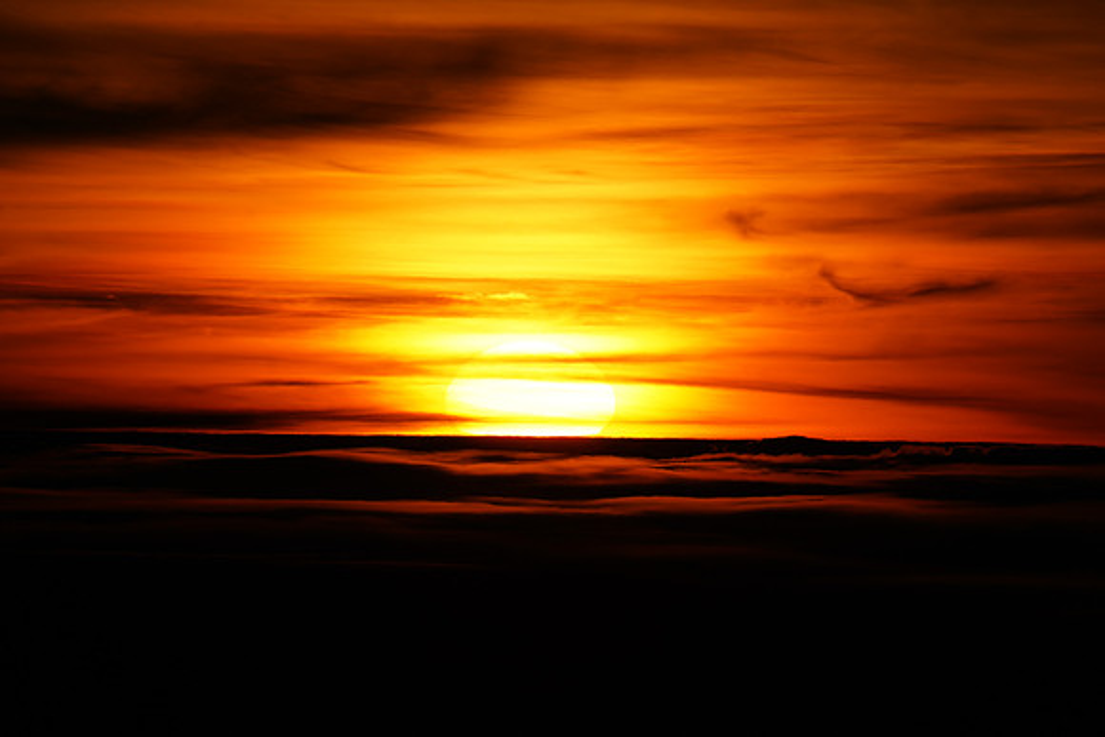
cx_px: 552
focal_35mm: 600
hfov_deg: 3.4
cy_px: 368
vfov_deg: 2.3
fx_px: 18420
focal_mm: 600
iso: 100
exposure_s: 1/6400
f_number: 7.1
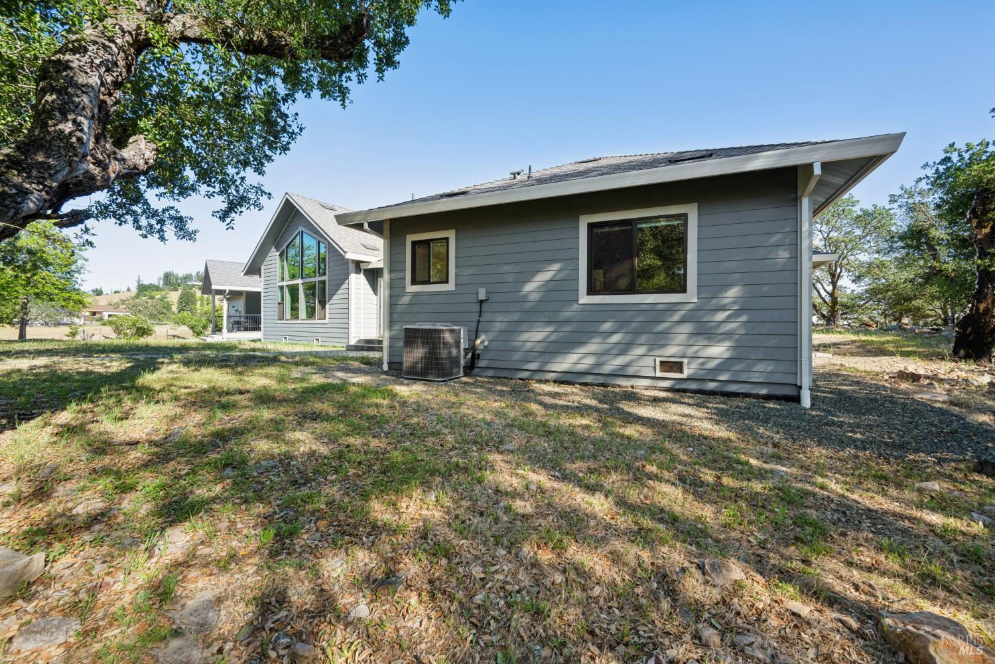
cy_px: 332
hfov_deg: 104.3
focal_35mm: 14
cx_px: 498
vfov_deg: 81.2
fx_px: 387
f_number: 9
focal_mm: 14
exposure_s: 1/200
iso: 250
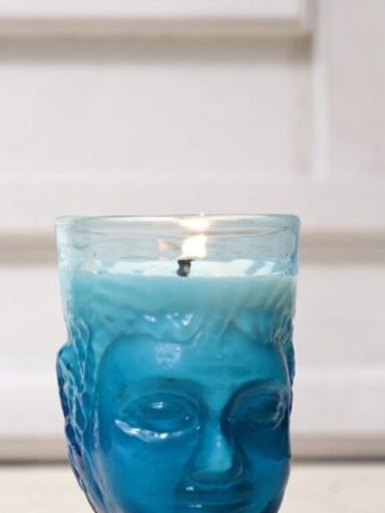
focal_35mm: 214
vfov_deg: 9.2
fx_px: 3175
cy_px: 284
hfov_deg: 6.9
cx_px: 175
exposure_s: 1/250
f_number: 4
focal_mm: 56
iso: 200
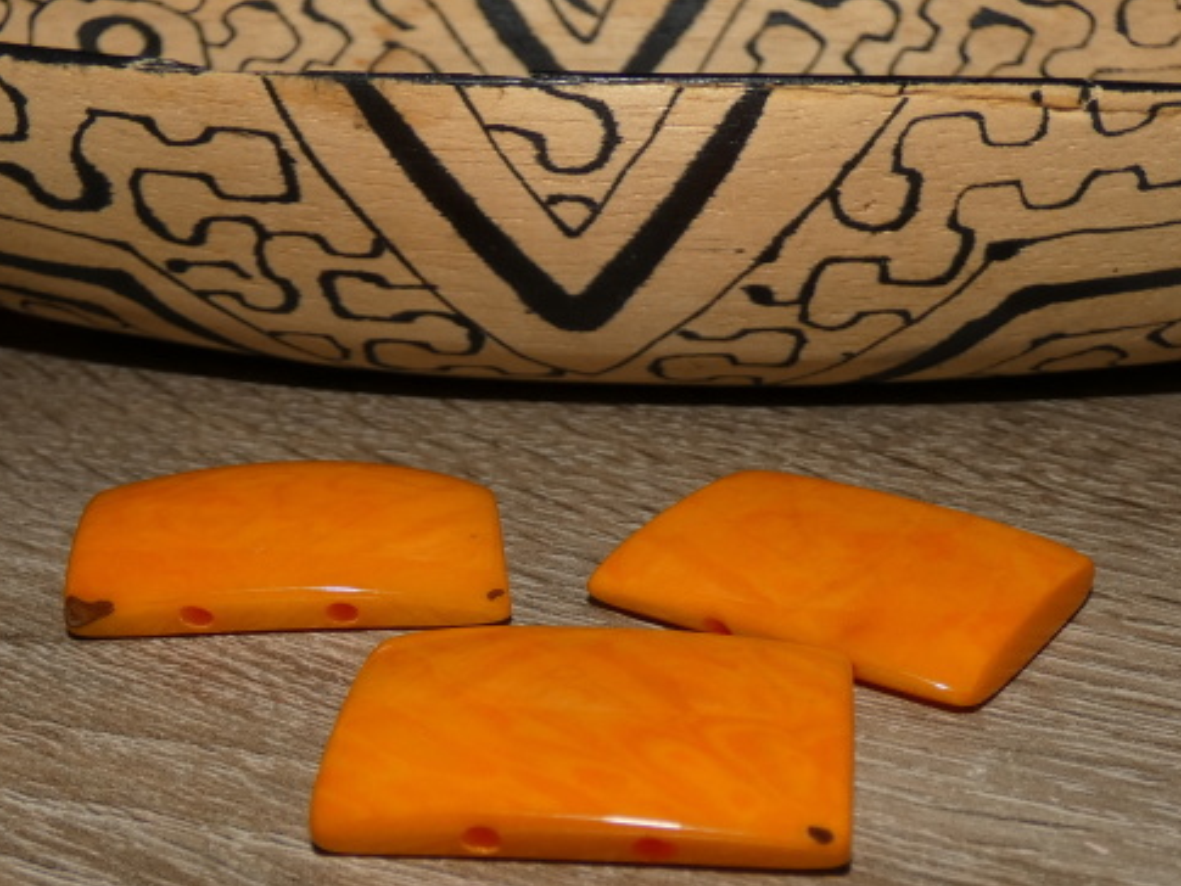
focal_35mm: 33
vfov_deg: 42.9
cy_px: 470
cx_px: 573
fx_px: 1126
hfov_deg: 55.3
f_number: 3.3
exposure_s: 1/125
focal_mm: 5.3
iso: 80
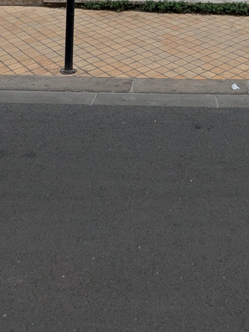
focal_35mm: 44
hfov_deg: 32.5
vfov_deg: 31.3
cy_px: -117
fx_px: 422
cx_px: 176
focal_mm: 2.35
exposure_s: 1/306
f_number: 2.2
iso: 35
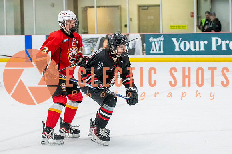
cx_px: 139
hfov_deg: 16.5
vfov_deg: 11.0
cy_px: 89
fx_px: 800
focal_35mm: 124
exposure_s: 1/640
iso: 2000
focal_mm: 78
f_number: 3.2
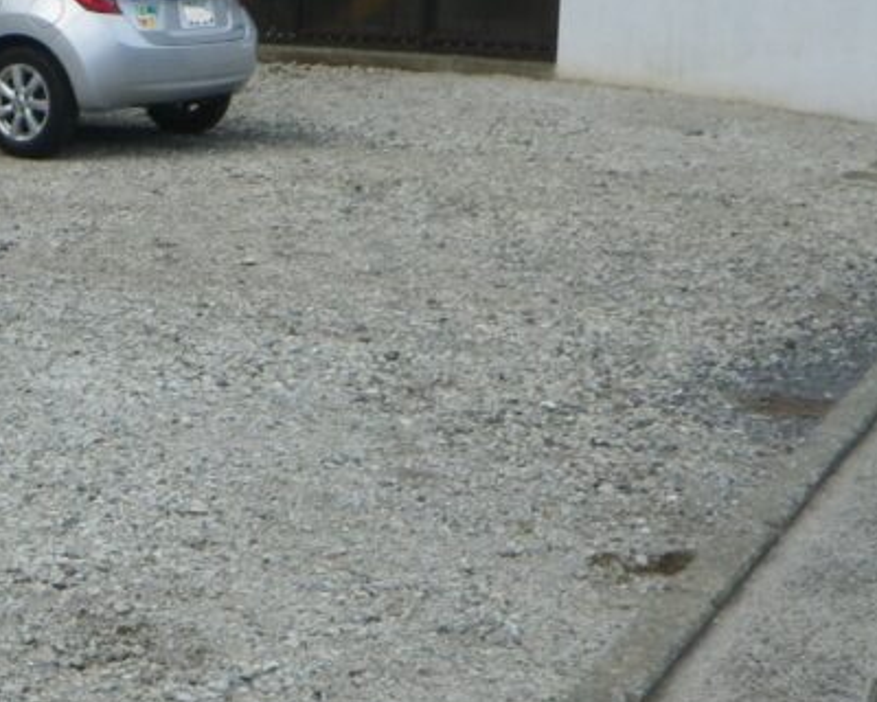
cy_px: 415
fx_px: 1817
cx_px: 121
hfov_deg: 26.4
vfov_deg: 21.8
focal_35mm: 70
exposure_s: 1/250
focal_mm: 5
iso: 80
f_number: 4.2
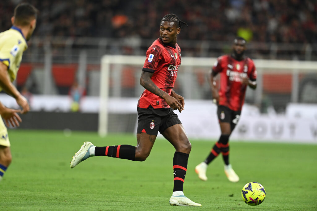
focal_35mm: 400
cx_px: 158
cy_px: 106
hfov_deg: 5.2
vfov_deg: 3.4
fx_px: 3522
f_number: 3.5
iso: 3200
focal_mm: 400
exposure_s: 1/1600
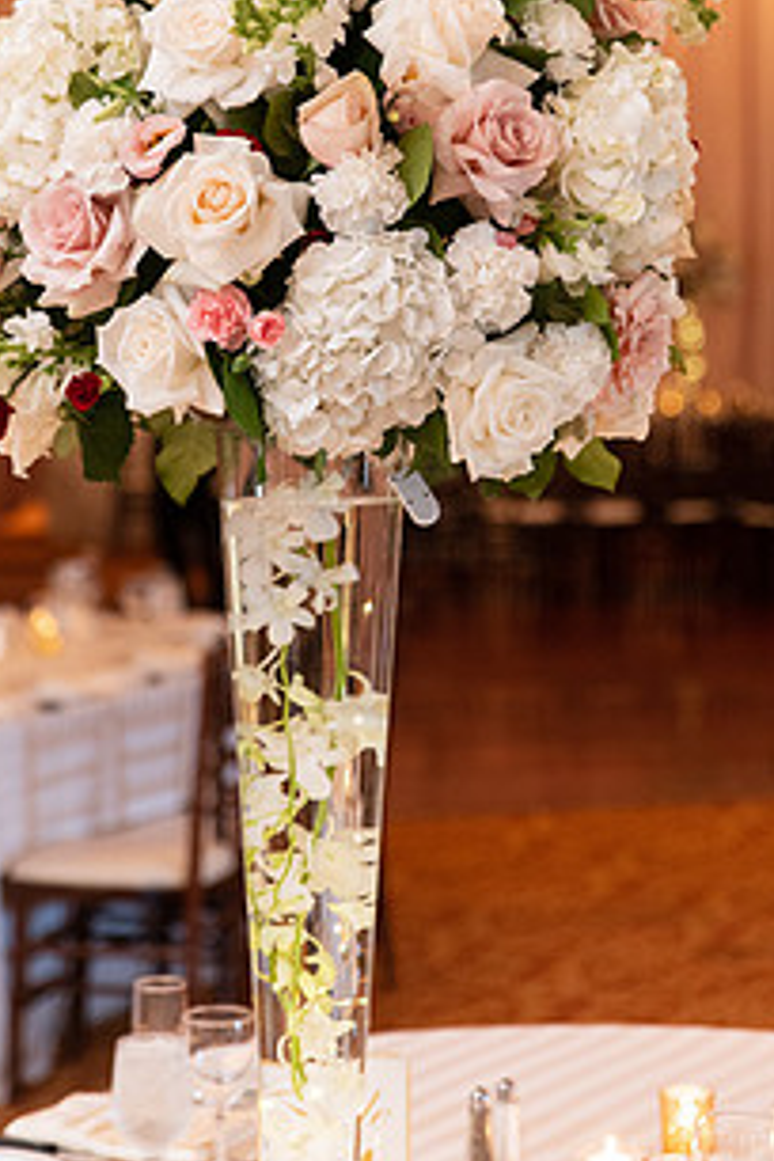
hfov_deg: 13.3
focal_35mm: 103
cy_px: 349
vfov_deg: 19.7
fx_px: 3321
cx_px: 330
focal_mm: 70
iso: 3200
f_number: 2.8
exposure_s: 1/100
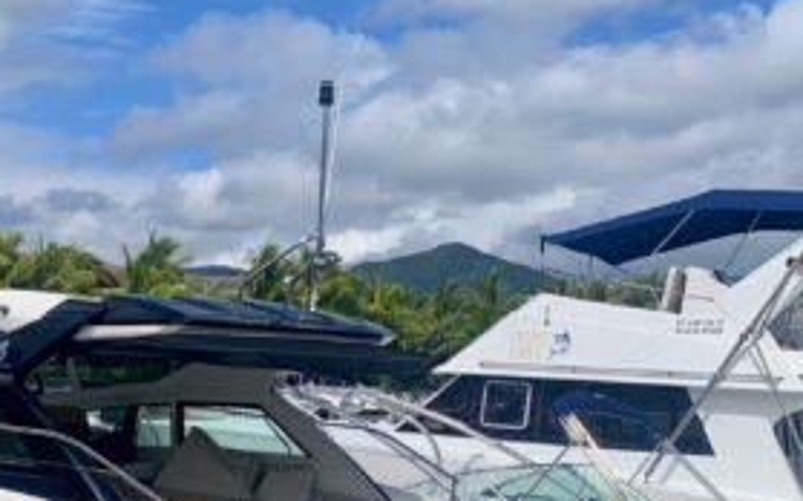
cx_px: 39
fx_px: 1269
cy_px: 438
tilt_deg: -3.3
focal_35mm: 58
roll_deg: -1.2
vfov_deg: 21.9
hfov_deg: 32.8
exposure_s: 1/5405
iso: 25
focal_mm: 4.25
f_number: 1.8
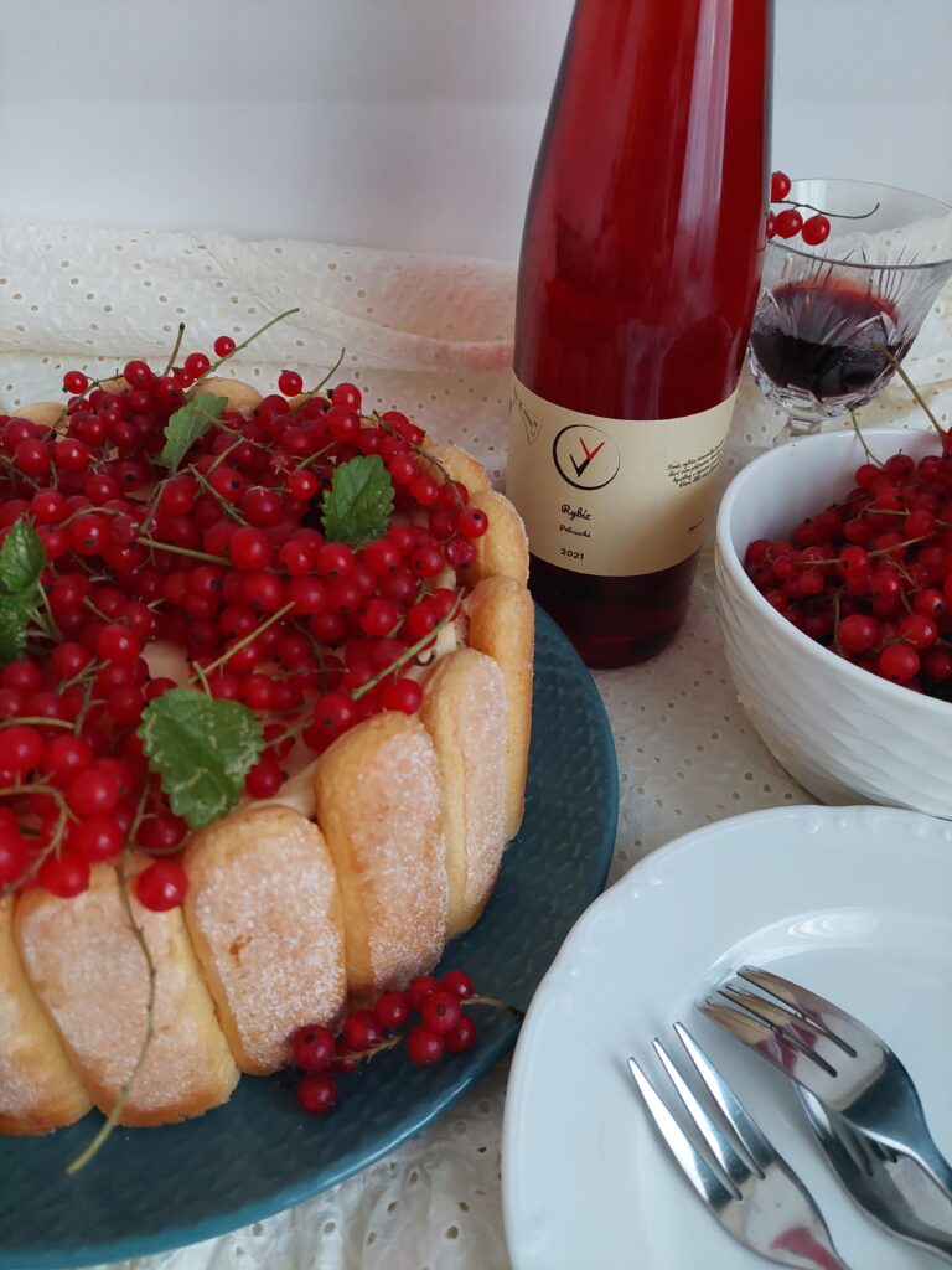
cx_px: 476
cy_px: 635
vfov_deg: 69.4
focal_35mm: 25
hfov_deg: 54.9
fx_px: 917
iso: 640
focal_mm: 5.23
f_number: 1.8
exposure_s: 1/25
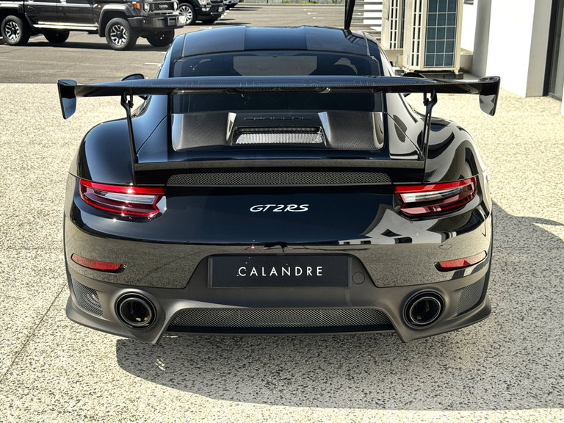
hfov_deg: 39.7
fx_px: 782
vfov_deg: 30.3
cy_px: 212
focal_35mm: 48
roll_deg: -1.6
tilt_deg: -14.9
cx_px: 282
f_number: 1.78
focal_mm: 6.76
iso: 64
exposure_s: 1/900
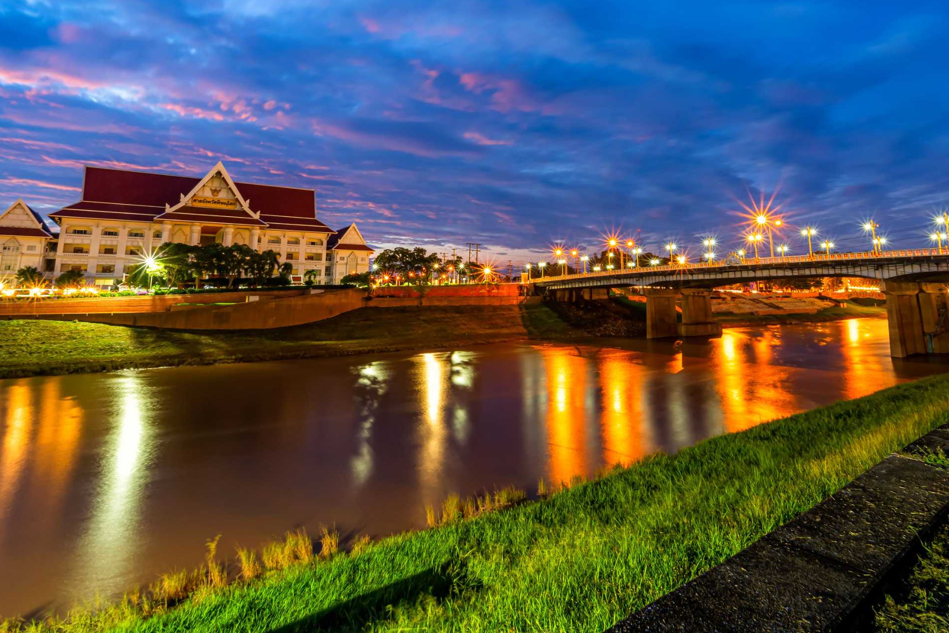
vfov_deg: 62.8
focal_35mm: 19
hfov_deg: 86.5
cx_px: 535
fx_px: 501
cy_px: 205
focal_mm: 14
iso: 100
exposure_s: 43
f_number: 18
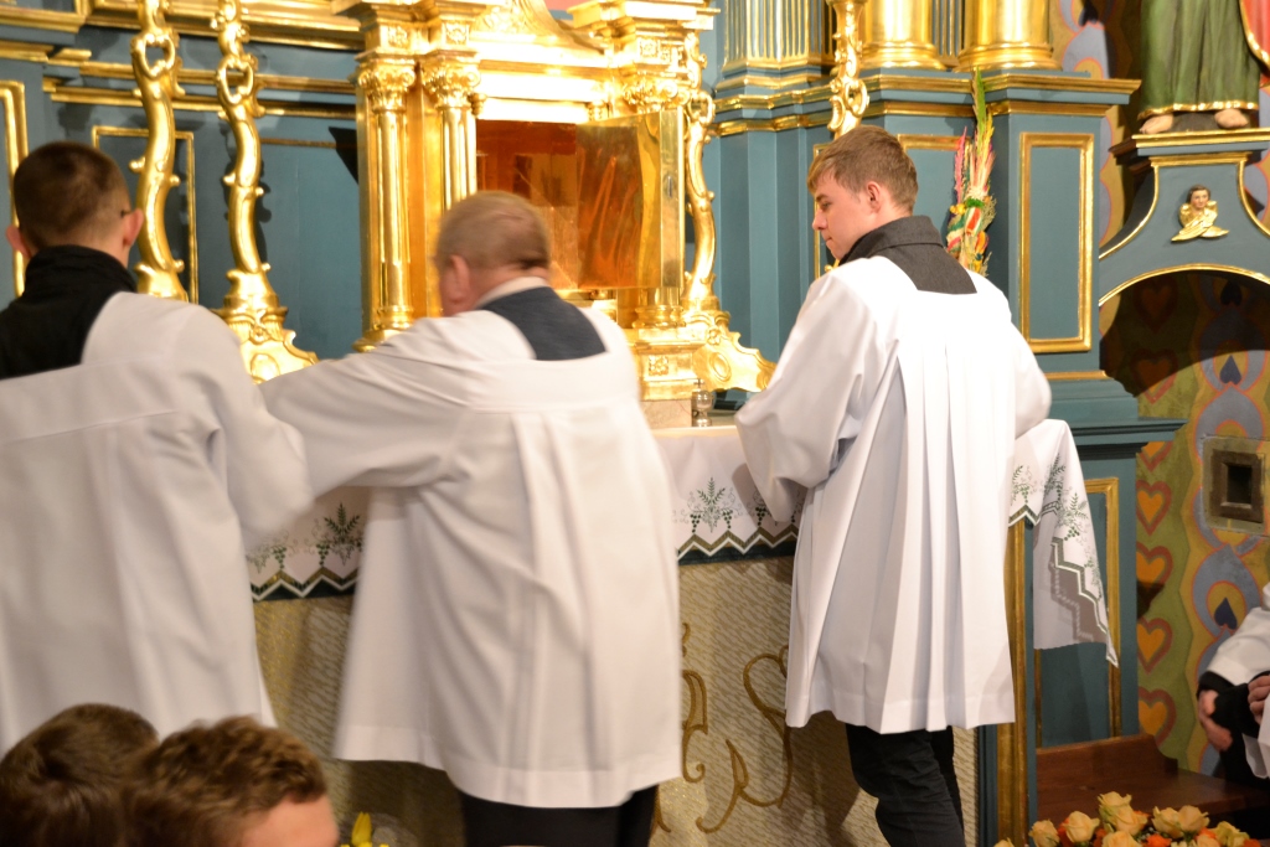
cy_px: 424
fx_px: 1799
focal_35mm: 51
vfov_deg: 26.5
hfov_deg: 38.9
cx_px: 635
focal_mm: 34
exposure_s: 1/10
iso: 1600
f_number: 5
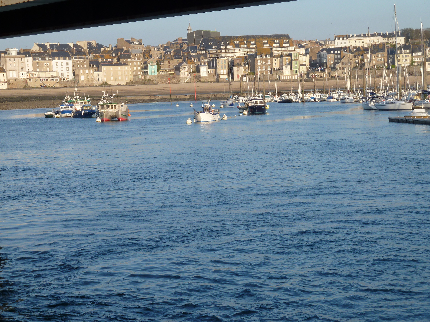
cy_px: 161
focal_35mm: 96
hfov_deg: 20.4
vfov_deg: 15.4
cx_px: 215
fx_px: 1193
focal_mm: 15.8
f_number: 4.3
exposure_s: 1/320
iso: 80
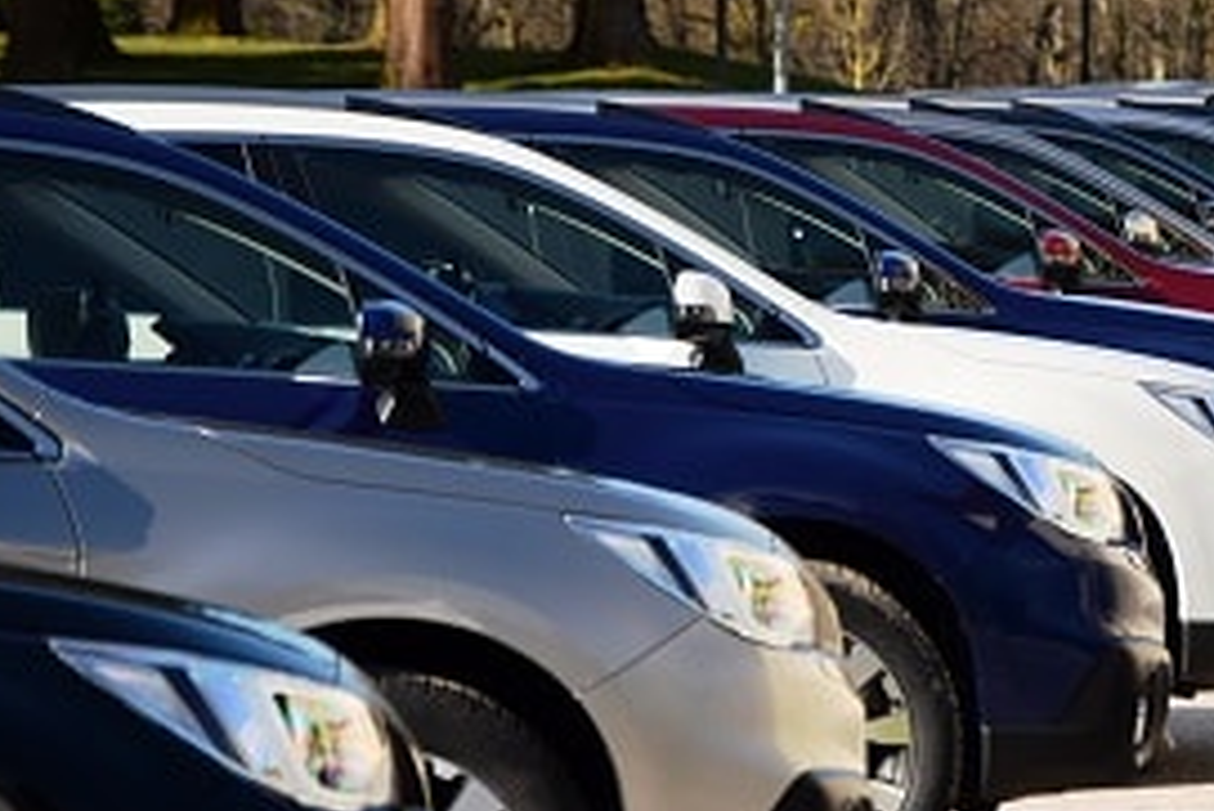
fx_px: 8834
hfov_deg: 7.9
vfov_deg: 5.3
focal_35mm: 262
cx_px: 815
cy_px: 594
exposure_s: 1/250
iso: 250
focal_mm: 105
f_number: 5.6
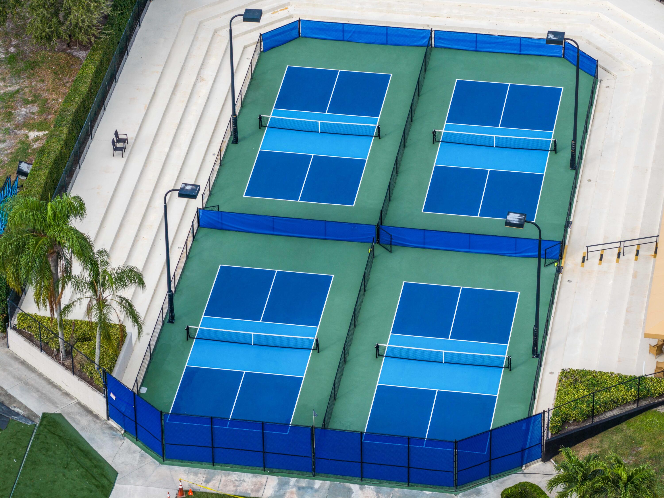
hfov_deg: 11.8
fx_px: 3222
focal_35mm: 168
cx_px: 332
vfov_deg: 8.8
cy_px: 249
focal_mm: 40
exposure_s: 1/500
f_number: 2.8
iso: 100
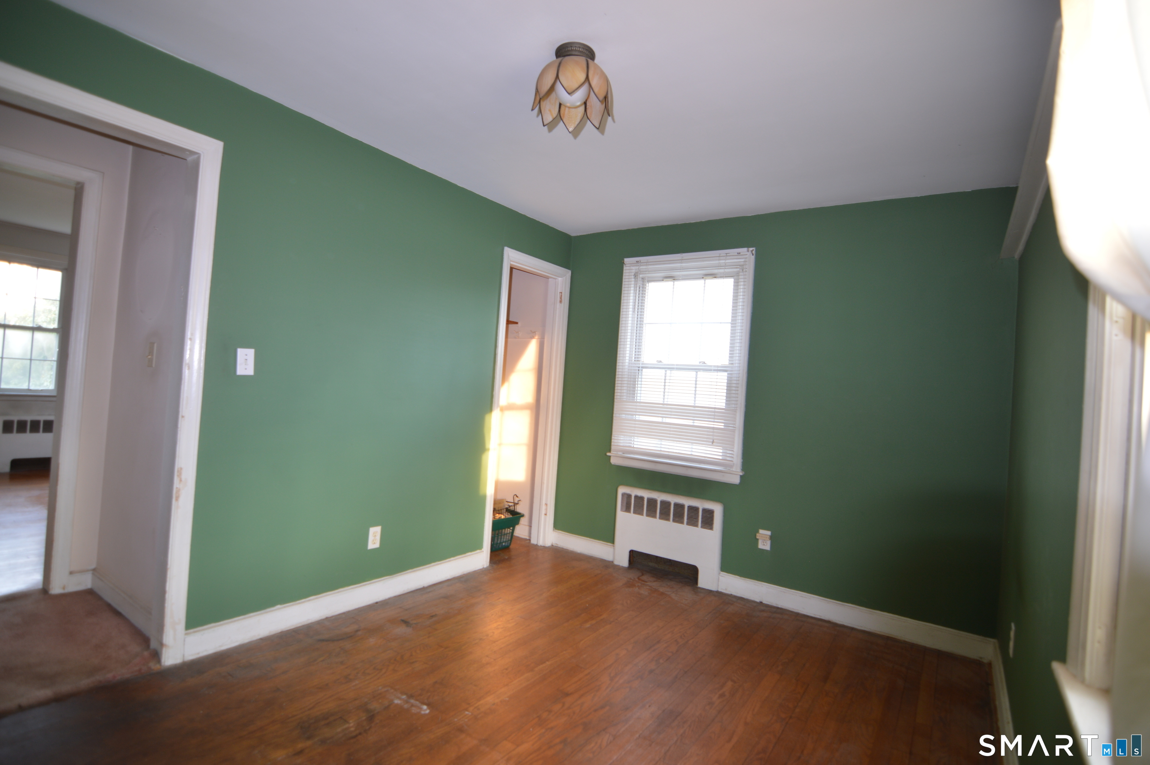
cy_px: 382
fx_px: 527
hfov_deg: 95.0
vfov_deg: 72.0
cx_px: 575
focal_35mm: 16
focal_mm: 11
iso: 100
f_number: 2.8
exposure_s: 1/8
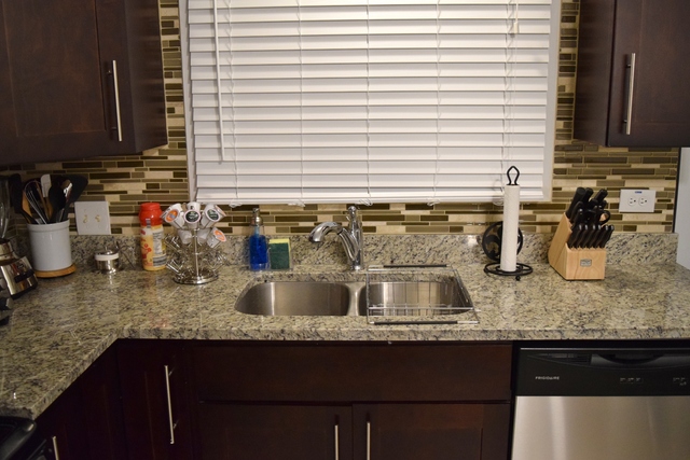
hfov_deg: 57.2
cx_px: 345
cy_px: 230
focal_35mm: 33
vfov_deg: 40.0
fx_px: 633
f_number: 3.8
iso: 2200
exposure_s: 1/60
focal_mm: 22
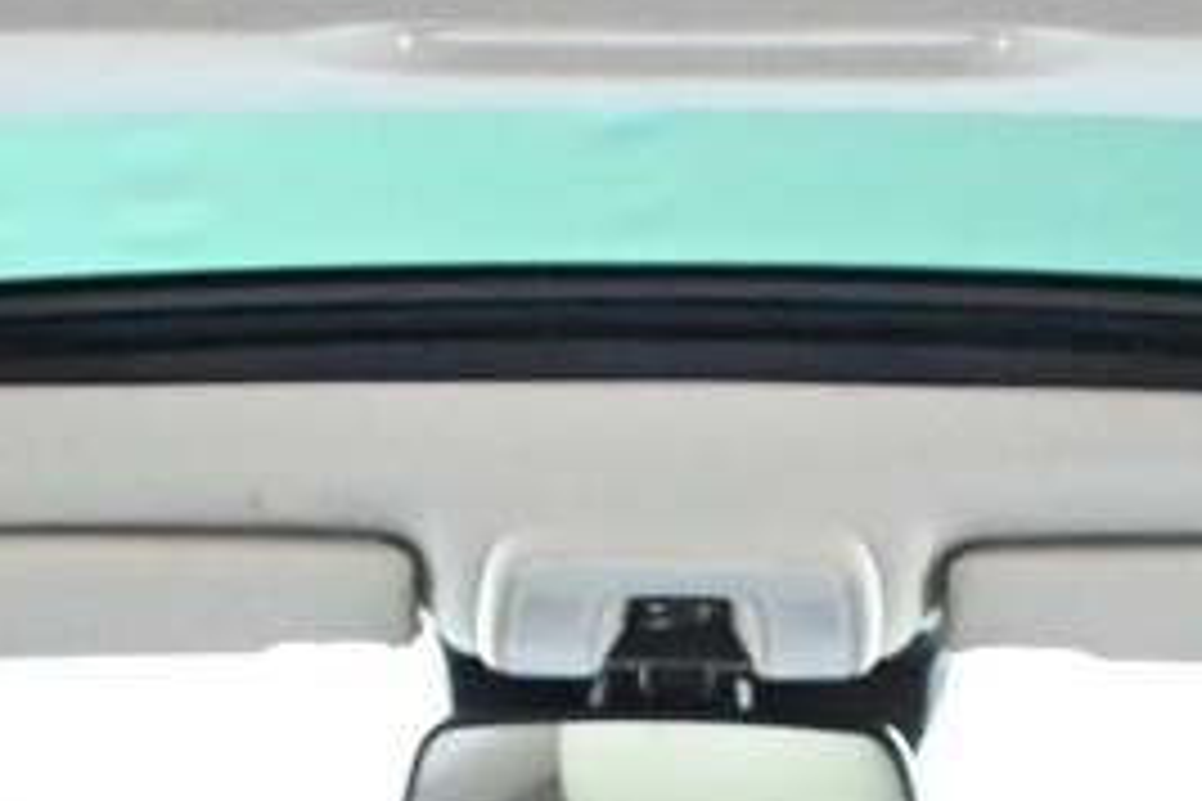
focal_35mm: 209
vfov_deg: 6.2
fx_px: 6979
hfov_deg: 9.8
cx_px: 720
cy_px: 2110
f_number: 4.2
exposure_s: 1/60
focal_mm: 23
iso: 9000
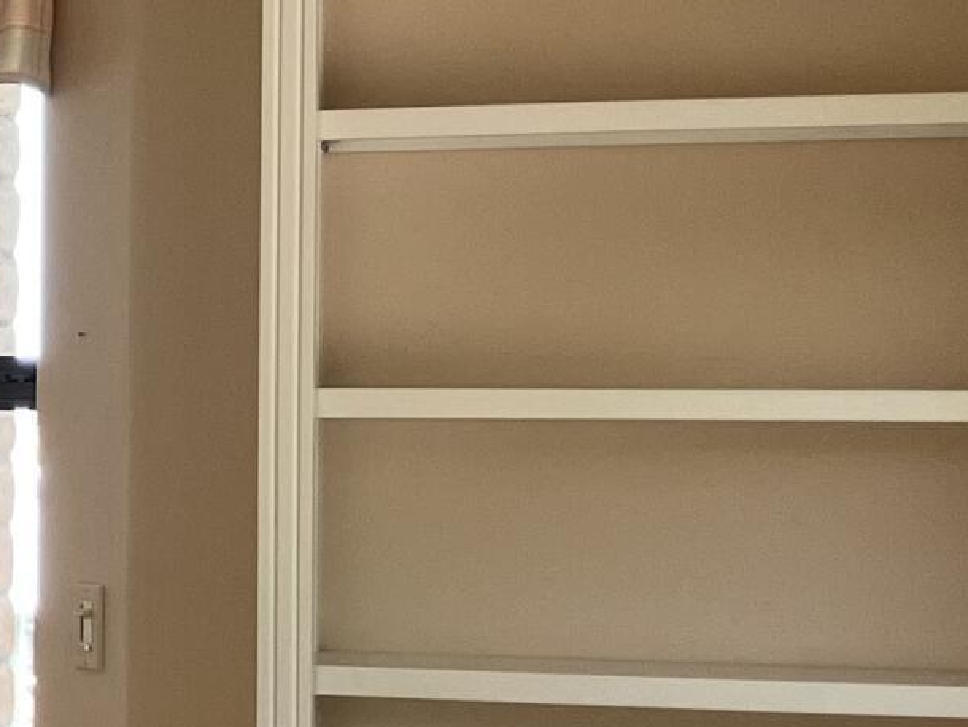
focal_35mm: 138
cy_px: 504
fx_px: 3860
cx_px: -610
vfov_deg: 10.7
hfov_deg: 13.3
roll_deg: +0.0
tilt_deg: -1.8
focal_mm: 3.99
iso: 64
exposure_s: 1/121
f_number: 1.8
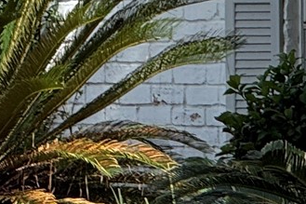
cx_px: 738
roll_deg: -0.4
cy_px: -32
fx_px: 6609
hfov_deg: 2.6
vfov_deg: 1.8
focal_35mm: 778
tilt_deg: +1.9
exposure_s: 1/511
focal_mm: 15.66
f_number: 2.8
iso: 50
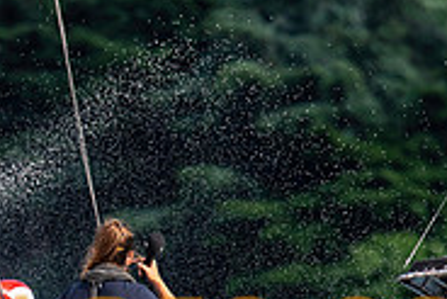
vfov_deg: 1.0
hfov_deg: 1.5
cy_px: 315
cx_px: -134
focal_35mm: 1416
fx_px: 17595
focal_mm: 300
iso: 500
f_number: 5
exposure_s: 1/1600
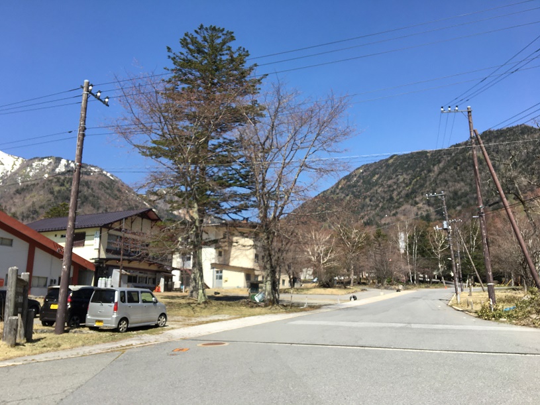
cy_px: 202
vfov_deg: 48.2
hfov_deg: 61.7
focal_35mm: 29
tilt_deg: +14.3
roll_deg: +1.2
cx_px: 270
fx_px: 452
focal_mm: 4.15
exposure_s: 1/1099
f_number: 2.2
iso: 25
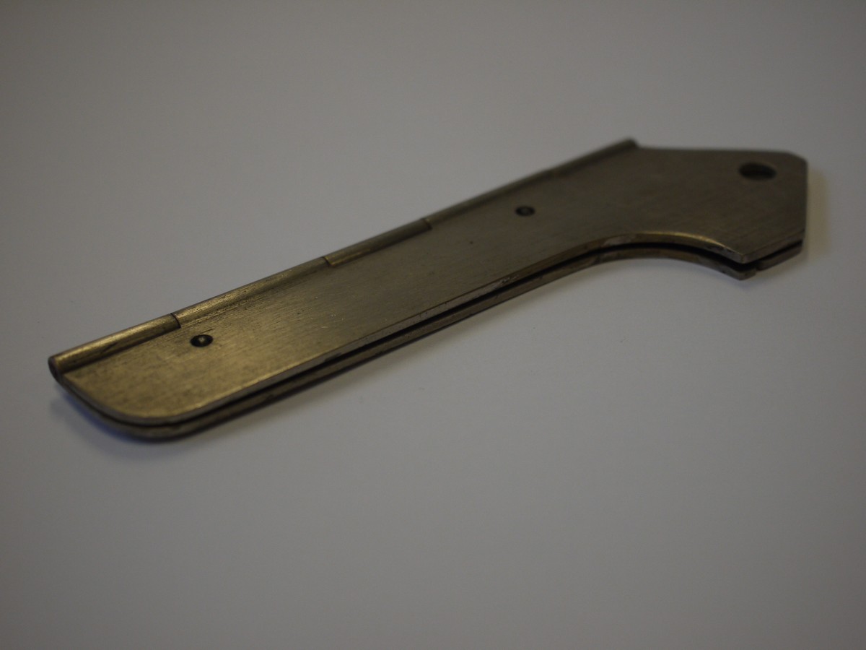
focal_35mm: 60
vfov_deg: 24.4
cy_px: 325
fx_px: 1501
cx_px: 433
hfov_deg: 32.2
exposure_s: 1/400
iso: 400
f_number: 3.5
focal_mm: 30
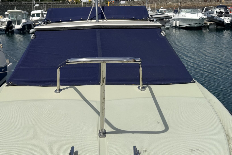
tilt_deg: -10.0
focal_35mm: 39
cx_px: 98
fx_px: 251
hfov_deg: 49.4
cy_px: 57
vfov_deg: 34.0
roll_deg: +0.9
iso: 80
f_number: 1.78
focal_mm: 6.76
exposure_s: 1/9091
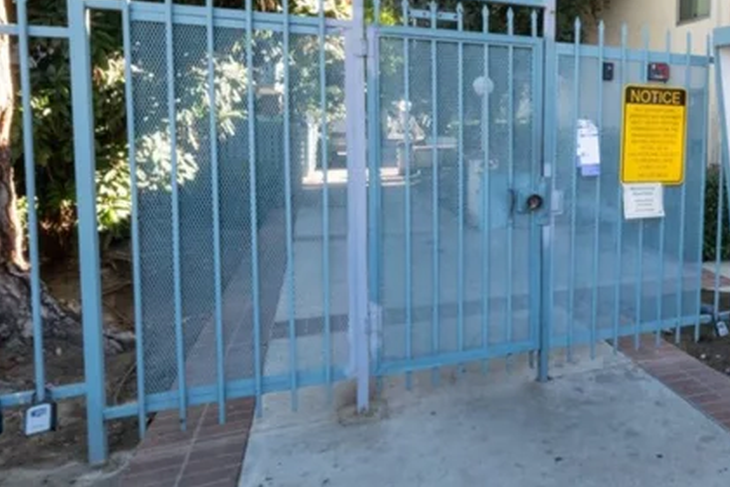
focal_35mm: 28
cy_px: 167
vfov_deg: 45.8
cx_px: 624
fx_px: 568
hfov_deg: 58.3
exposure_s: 1/15
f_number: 20
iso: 500
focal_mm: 9.6
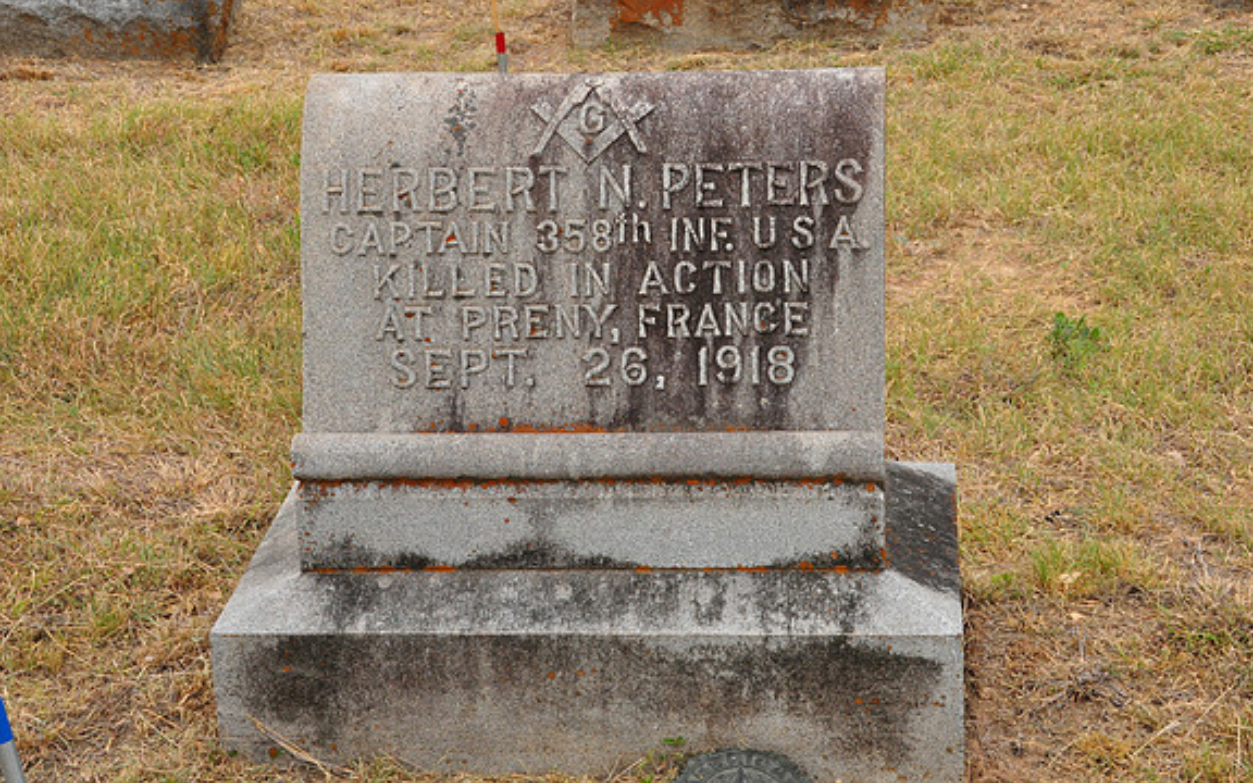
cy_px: 380
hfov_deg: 25.8
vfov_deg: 16.3
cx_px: 626
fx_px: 2732
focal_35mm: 80
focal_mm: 52
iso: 800
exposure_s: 1/125
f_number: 18
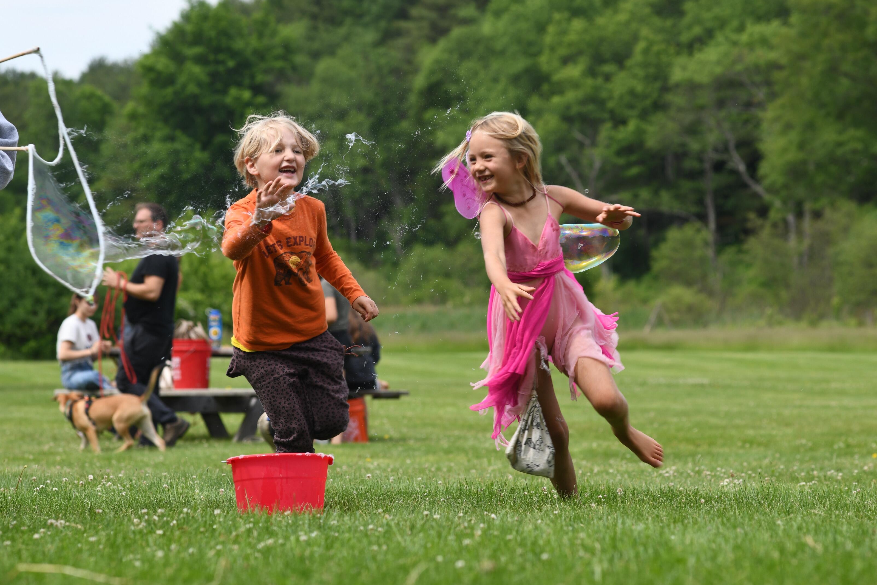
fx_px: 4872
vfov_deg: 6.9
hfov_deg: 10.3
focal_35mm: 200
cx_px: 438
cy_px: 210
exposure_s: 1/320
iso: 200
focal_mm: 155
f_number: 9
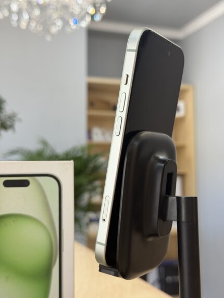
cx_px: 112
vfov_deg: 39.6
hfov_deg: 30.3
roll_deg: -0.3
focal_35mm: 48
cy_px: 149
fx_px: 414
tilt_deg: +2.8
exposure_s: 1/108
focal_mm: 6.76
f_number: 1.78
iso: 100
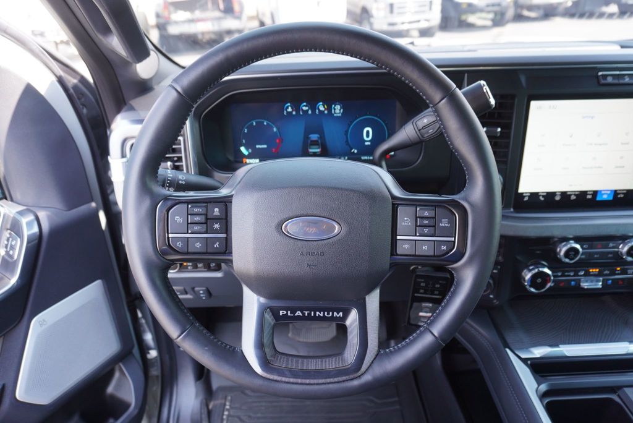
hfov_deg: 73.7
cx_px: 316
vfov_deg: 53.2
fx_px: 422
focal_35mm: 24
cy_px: 212
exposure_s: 1/60
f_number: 4
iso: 250
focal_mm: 16
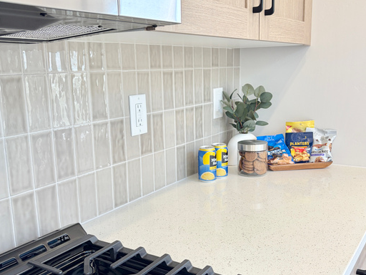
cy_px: 147
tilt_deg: -11.1
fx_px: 412
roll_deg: +1.4
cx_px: 185
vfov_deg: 36.8
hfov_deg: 47.9
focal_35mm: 39
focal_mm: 5.96
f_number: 1.6
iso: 50
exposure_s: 1/120
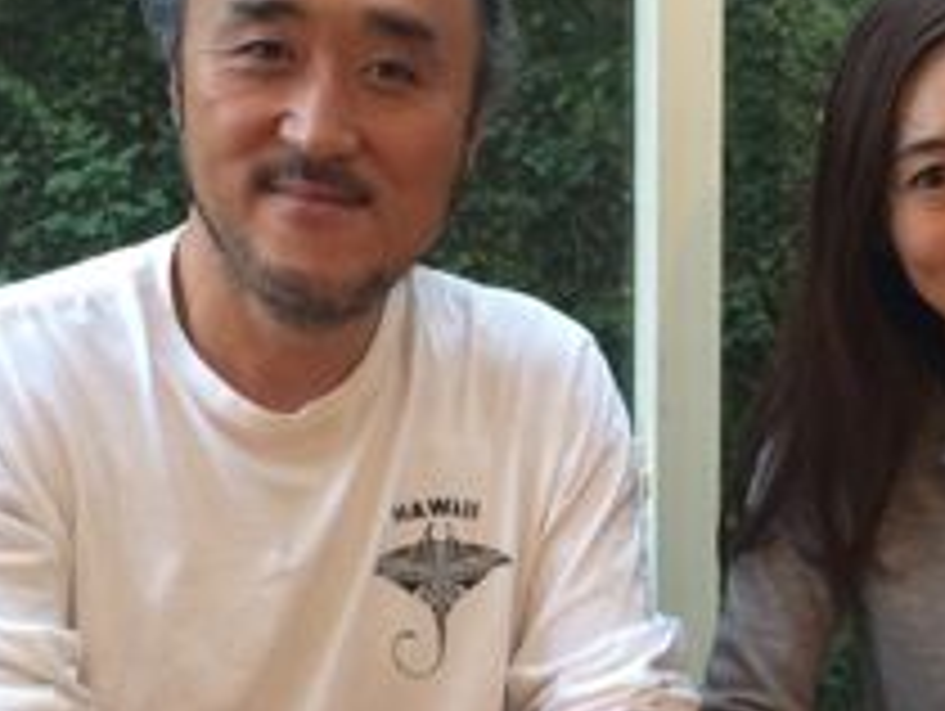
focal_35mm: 69
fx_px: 1886
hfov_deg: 28.0
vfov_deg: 21.3
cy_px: 448
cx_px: 603
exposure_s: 1/30
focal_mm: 4.15
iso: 64
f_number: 2.2
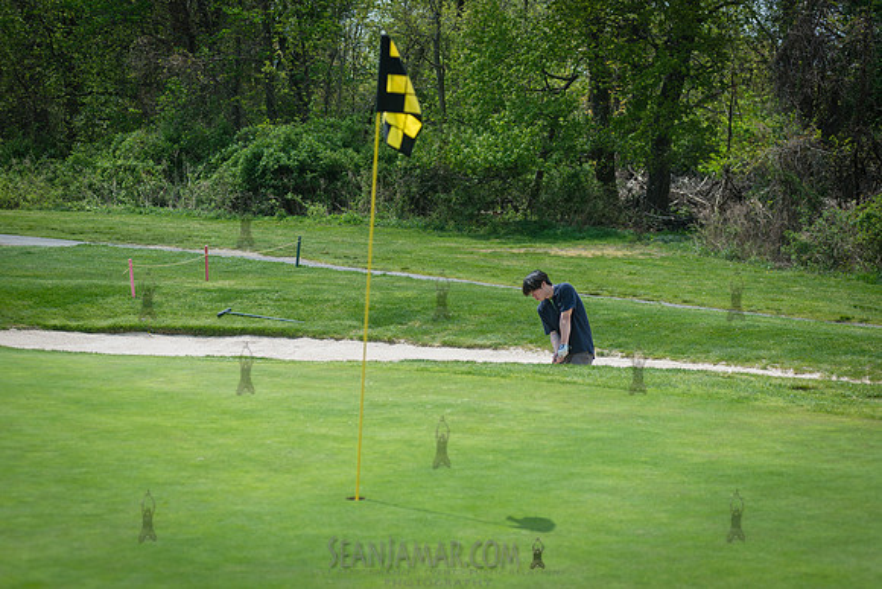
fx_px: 1960
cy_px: 294
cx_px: 441
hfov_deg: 25.4
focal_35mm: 80
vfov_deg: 17.1
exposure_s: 1/1000
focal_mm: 80
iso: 100
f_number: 3.5
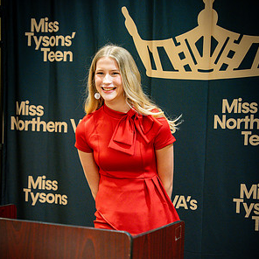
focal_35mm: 80
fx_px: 677
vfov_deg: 21.5
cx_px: 130
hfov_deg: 21.7
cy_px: 181
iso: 1600
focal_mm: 62
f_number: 2.8
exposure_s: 1/125
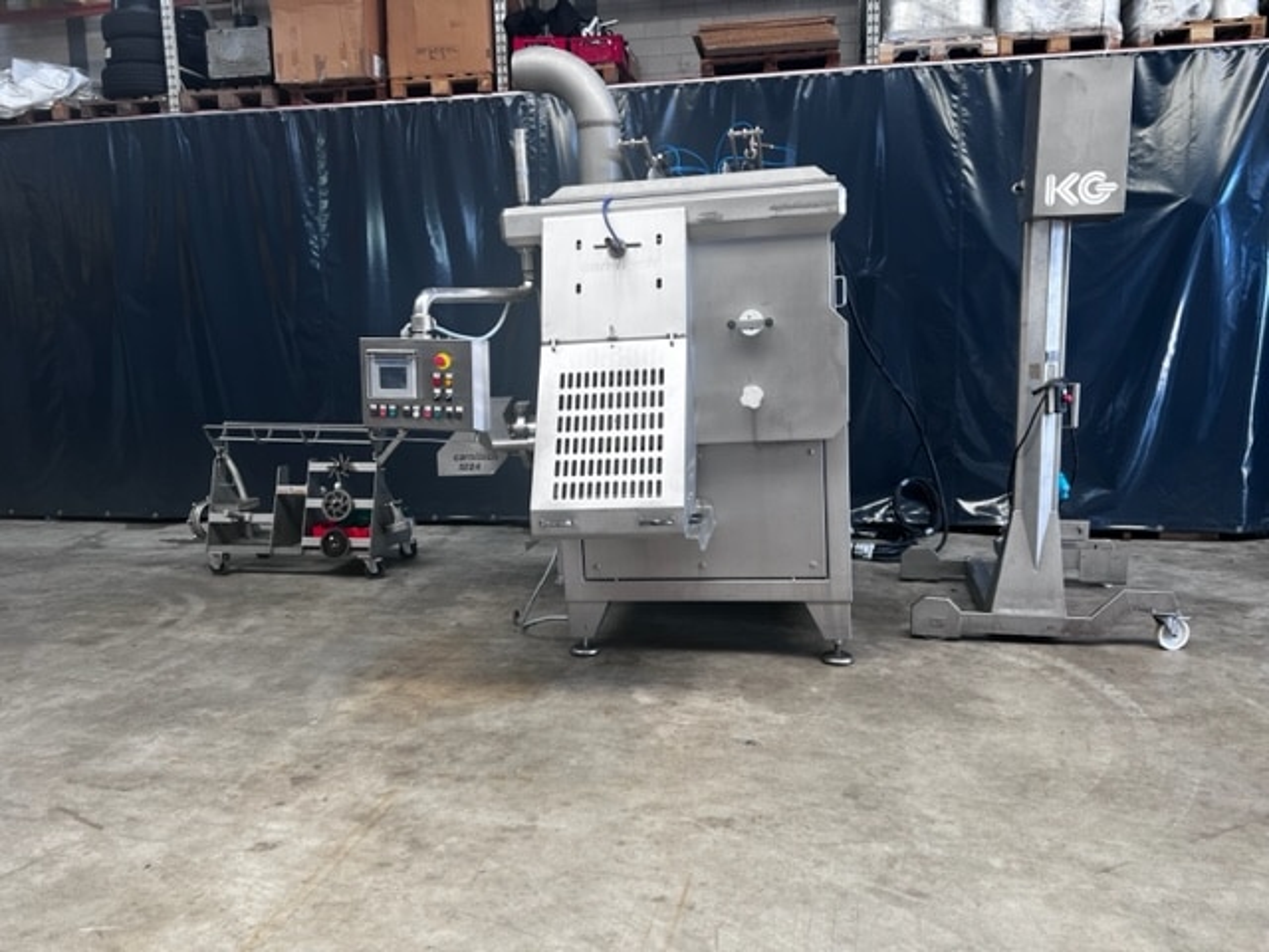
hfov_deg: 67.3
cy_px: 476
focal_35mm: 26
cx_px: 634
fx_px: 953
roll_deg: +1.7
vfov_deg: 53.1
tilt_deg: -8.4
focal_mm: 5.7
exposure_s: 1/100
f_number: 1.5
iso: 50
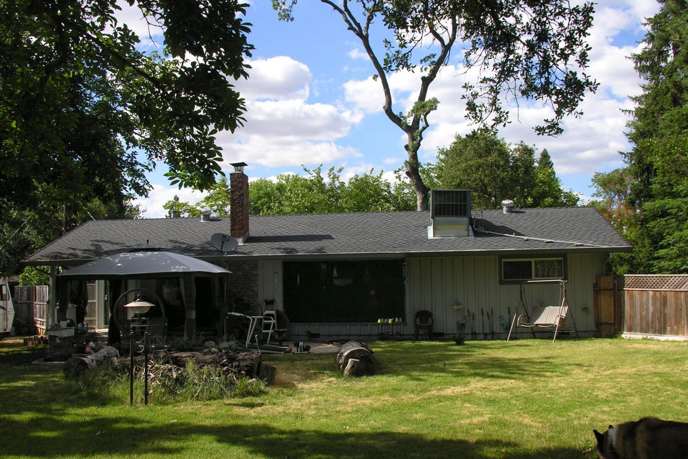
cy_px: 258
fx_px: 707
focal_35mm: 37
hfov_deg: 51.9
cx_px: 340
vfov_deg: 35.9
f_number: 6.3
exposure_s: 1/187
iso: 50
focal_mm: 8.9
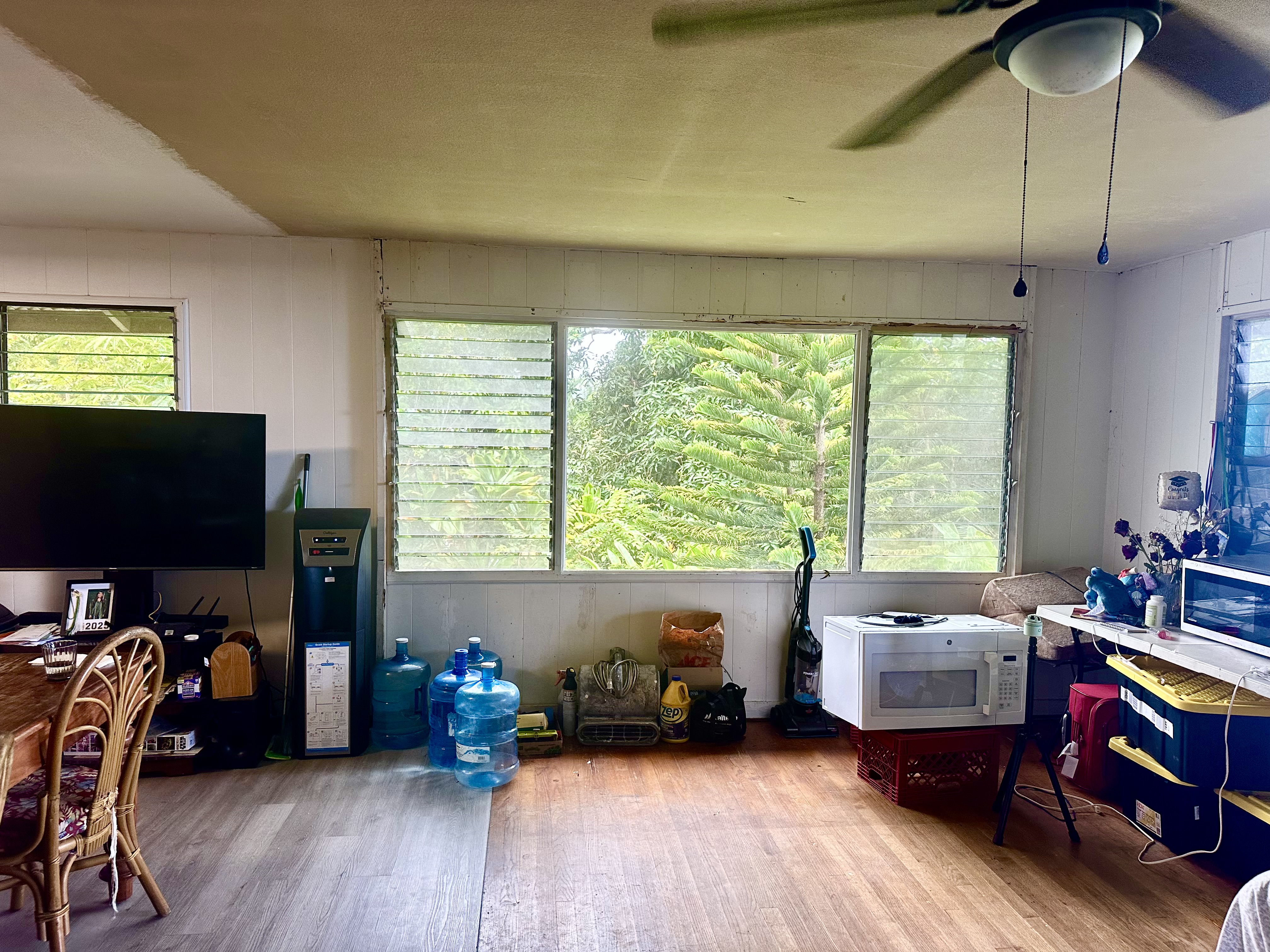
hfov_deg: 71.6
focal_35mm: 24
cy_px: 476
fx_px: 881
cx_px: 635
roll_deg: -0.7
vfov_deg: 56.8
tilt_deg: -4.2
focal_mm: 6.86
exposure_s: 1/121
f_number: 1.78
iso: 200
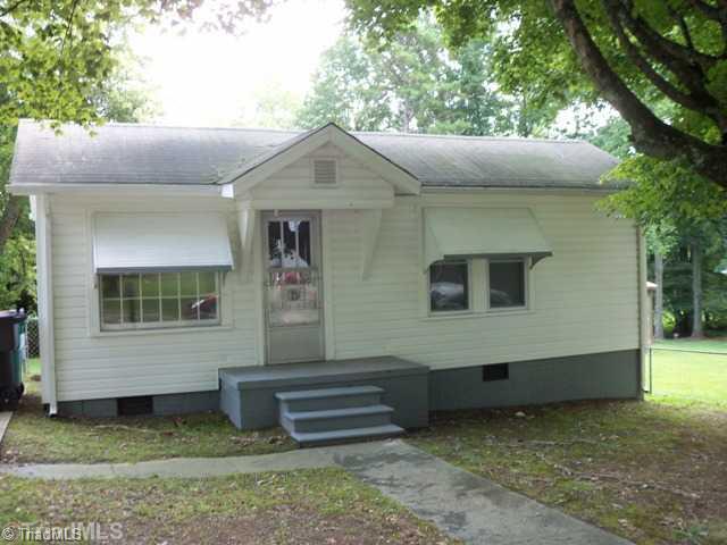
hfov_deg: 54.0
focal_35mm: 34
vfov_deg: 41.8
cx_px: 364
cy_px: 272
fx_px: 714
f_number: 2.9
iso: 80
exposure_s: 1/40
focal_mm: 5.7
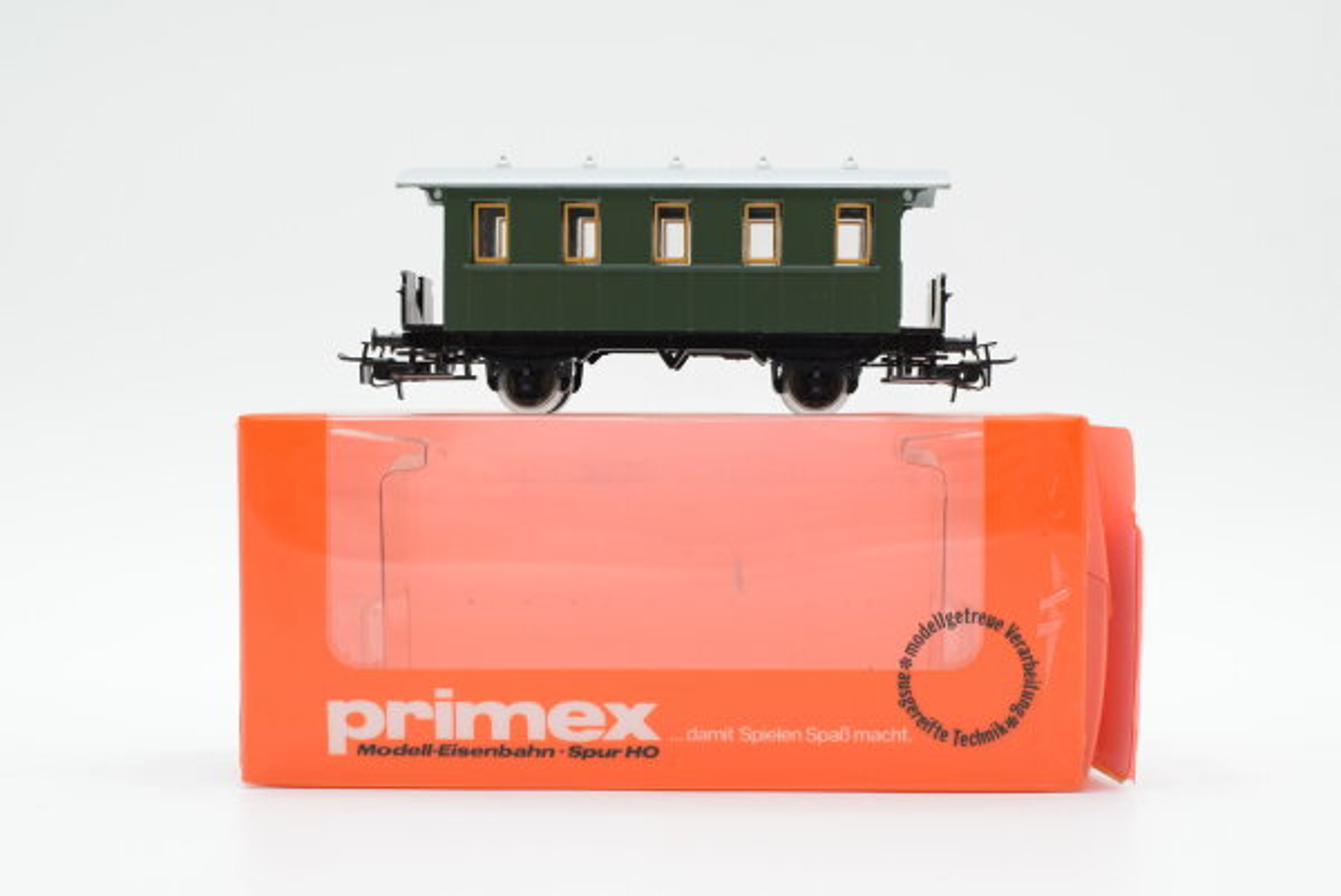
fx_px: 1957
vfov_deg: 25.8
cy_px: 448
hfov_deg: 37.8
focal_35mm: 52
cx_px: 670
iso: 500
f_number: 8
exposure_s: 1/100
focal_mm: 35
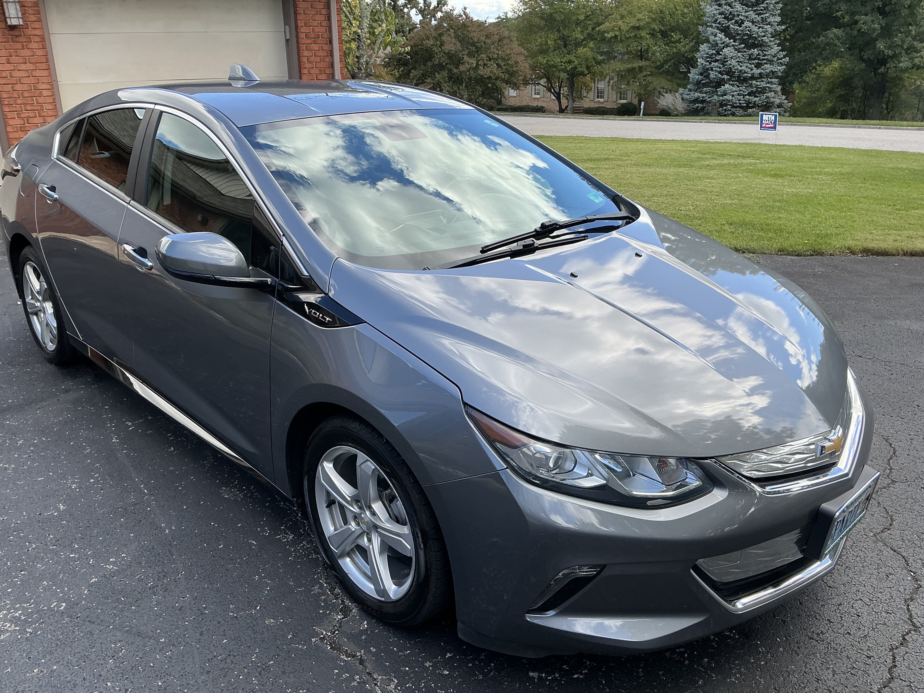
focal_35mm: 28
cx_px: 462
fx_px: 747
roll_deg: +1.5
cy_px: 346
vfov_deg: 49.7
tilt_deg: -20.4
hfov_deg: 63.4
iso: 25
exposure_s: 1/446
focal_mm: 3
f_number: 1.8
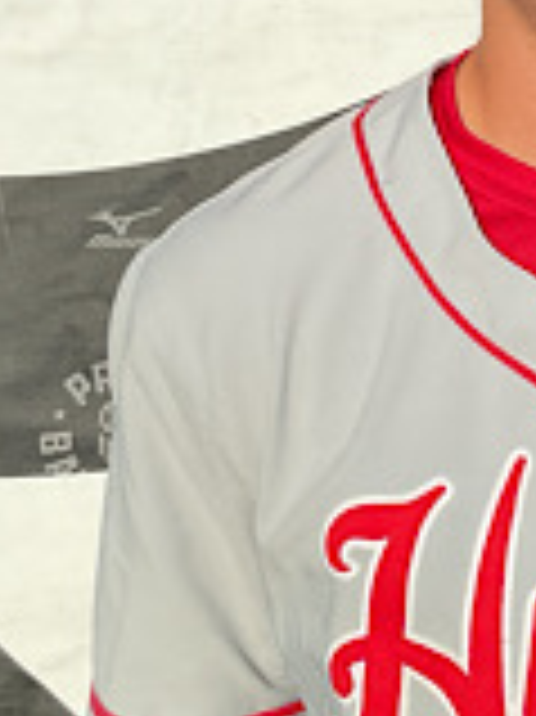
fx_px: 1509
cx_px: 590
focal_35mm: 73
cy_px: 176
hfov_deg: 19.3
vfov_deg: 26.3
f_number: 1.8
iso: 16
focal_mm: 3
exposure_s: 1/2667
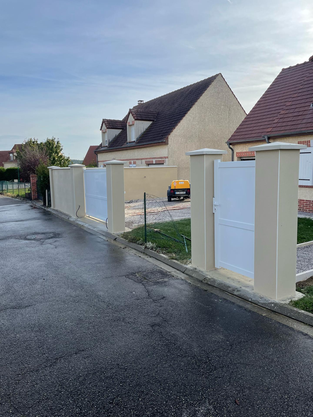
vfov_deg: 67.3
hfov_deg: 53.1
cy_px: 208
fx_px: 313
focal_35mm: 26
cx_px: 156
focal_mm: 4.2
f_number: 1.6
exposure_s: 1/2681
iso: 32
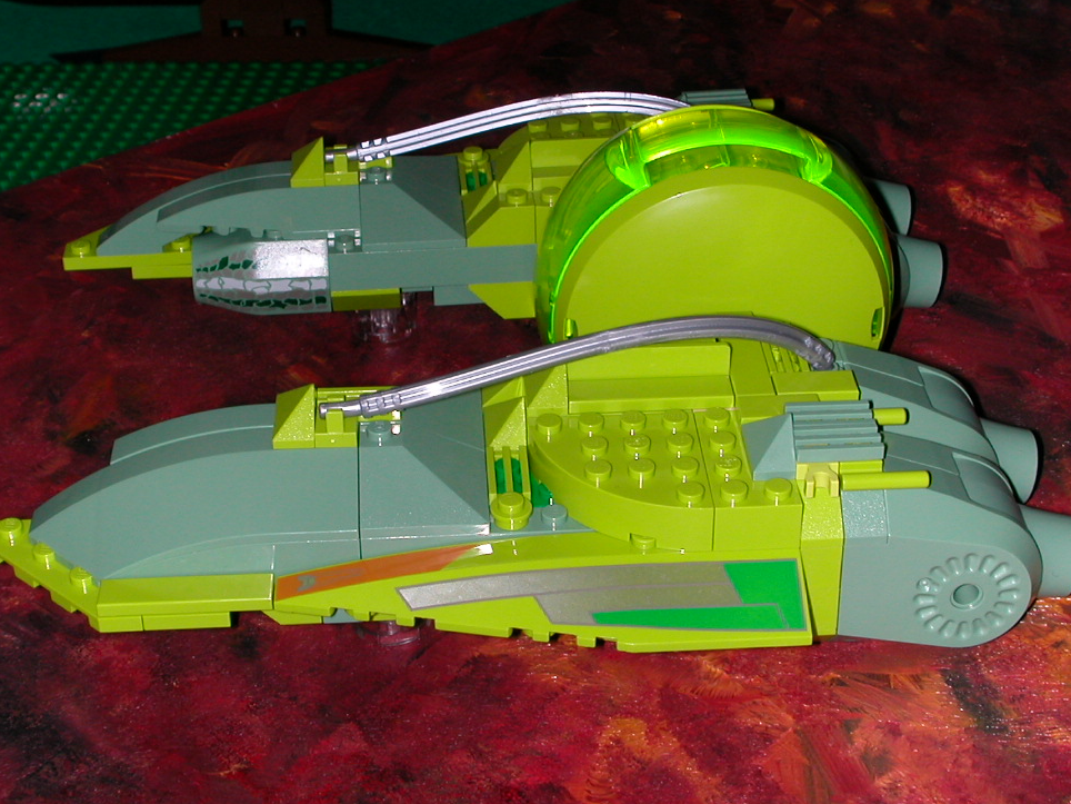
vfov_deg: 21.6
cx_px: 529
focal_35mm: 68
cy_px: 398
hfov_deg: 28.6
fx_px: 2104
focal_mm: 9.7
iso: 100
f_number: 5.9
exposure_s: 1/59.9
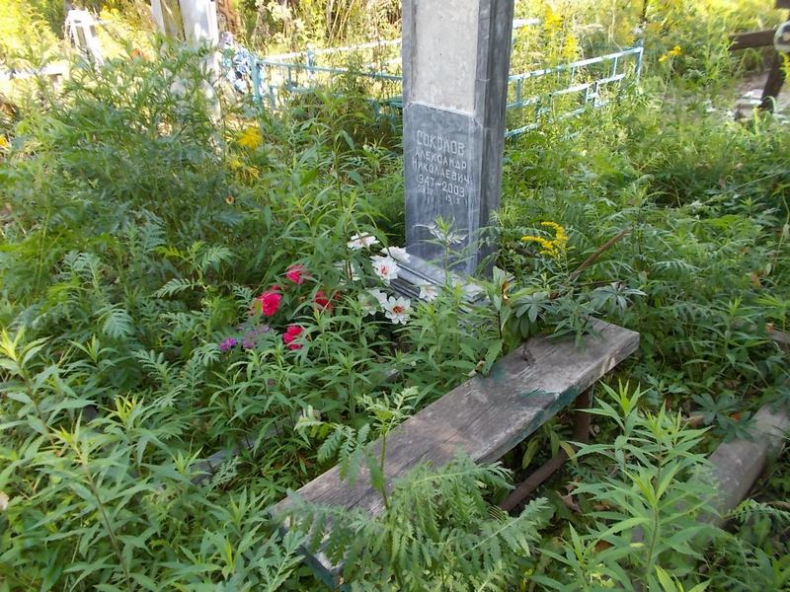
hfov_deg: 67.3
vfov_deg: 53.1
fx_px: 593
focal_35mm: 26
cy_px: 296
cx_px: 395
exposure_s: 1/100
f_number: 3.2
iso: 80
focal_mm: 4.6
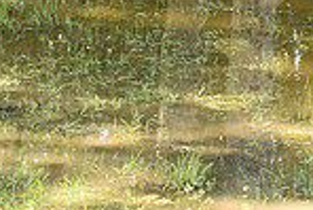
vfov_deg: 3.2
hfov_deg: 4.7
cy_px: -148
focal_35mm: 430
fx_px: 3742
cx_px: 571
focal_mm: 110
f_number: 5
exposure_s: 1/1000
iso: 1250
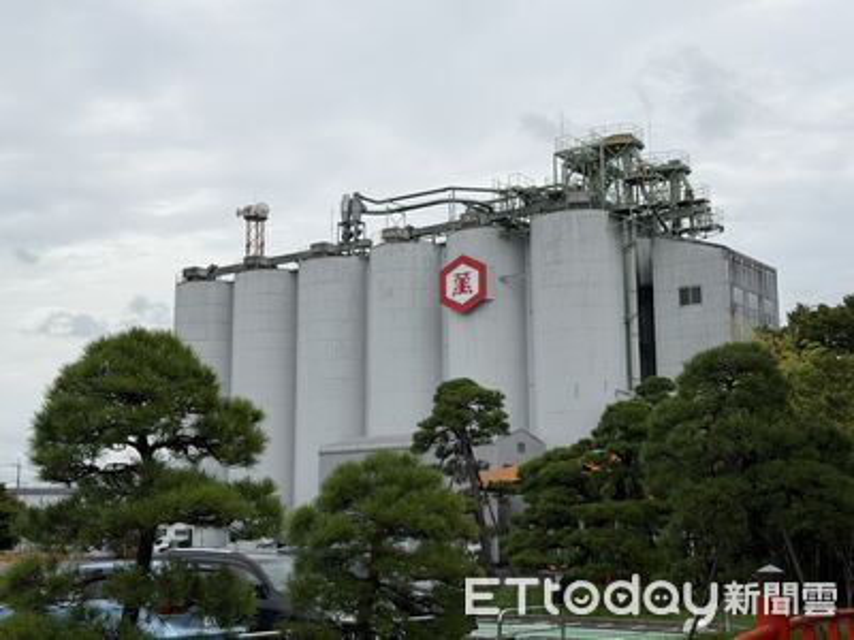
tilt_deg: +10.2
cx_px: 427
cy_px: 320
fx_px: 1184
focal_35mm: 48
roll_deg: +0.4
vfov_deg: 30.3
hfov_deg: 39.7
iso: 64
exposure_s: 1/7874
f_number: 1.78
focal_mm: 6.76
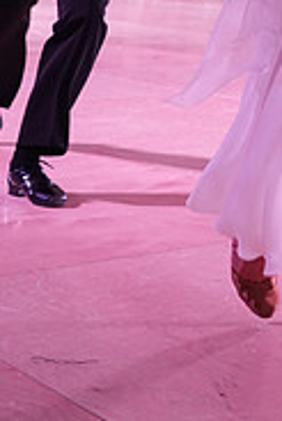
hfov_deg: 12.7
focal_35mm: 104
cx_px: 389
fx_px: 1220
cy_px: -156
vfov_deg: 18.1
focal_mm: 33
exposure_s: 1/250
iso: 2500
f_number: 4.5
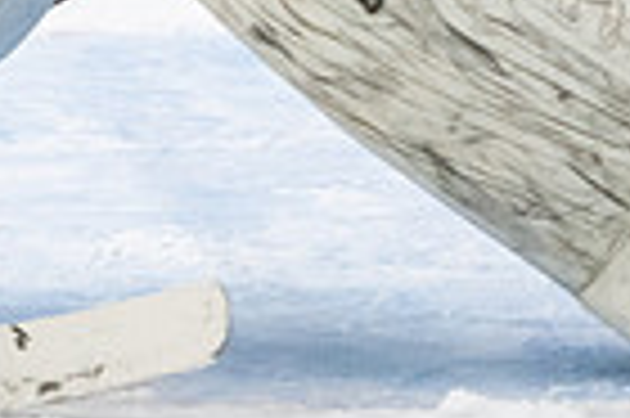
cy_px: -368
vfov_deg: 2.1
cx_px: 39
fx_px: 11152
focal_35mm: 638
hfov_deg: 3.2
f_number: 2.8
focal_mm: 122
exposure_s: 1/640
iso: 3200
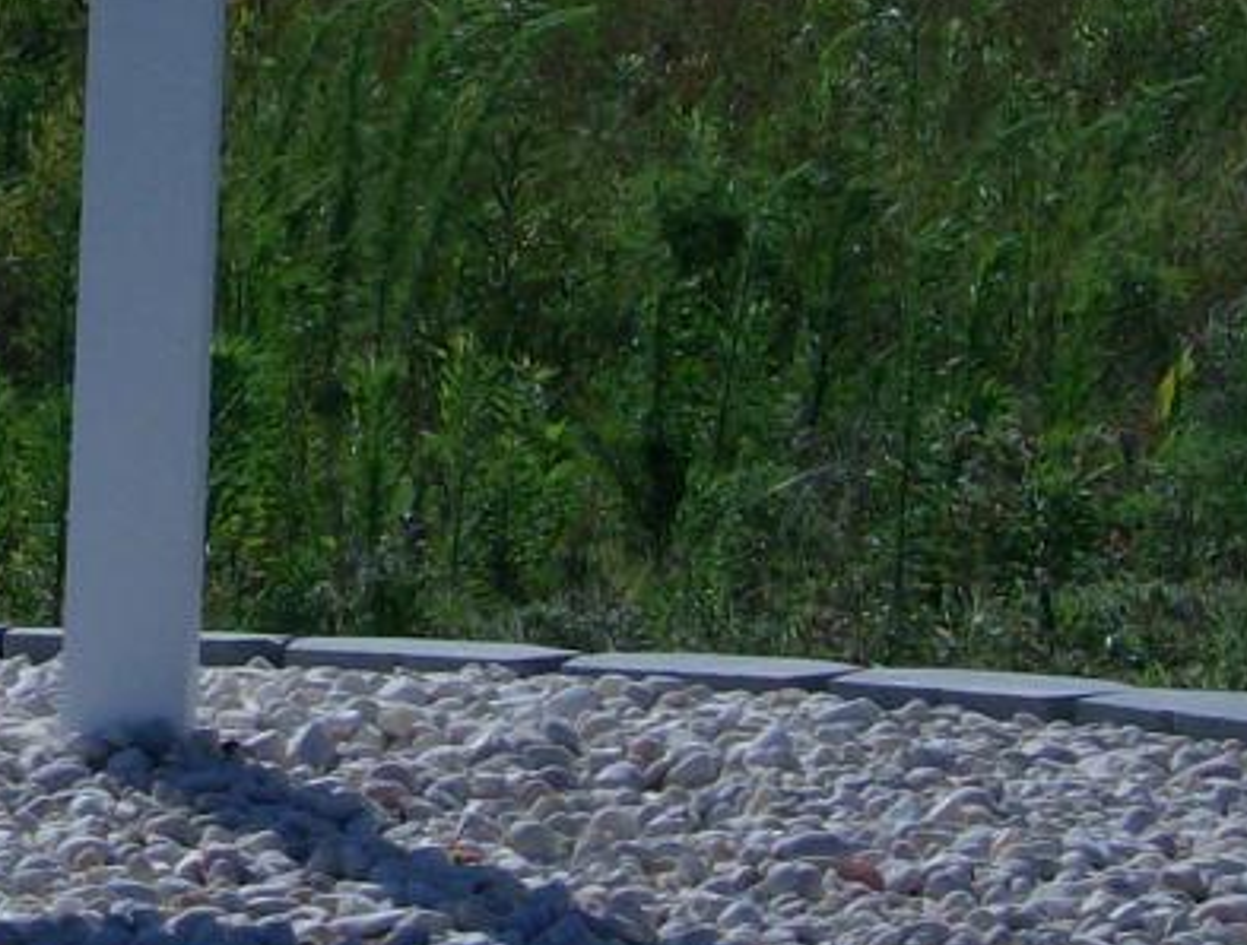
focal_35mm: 277
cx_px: -654
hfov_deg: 7.0
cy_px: -409
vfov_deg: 5.4
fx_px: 10018
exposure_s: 1/938
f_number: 6.9
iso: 100
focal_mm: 14.1
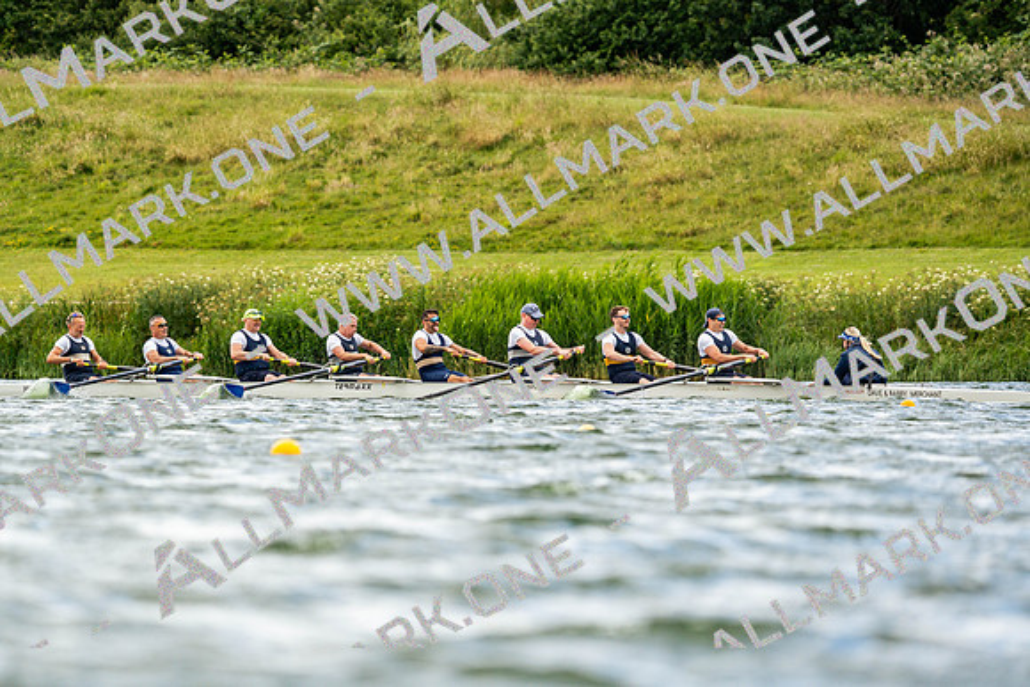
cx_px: 515
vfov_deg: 3.6
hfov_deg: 5.4
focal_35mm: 379
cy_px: 344
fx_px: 10846
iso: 640
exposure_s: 1/2000
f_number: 6.3
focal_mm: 379
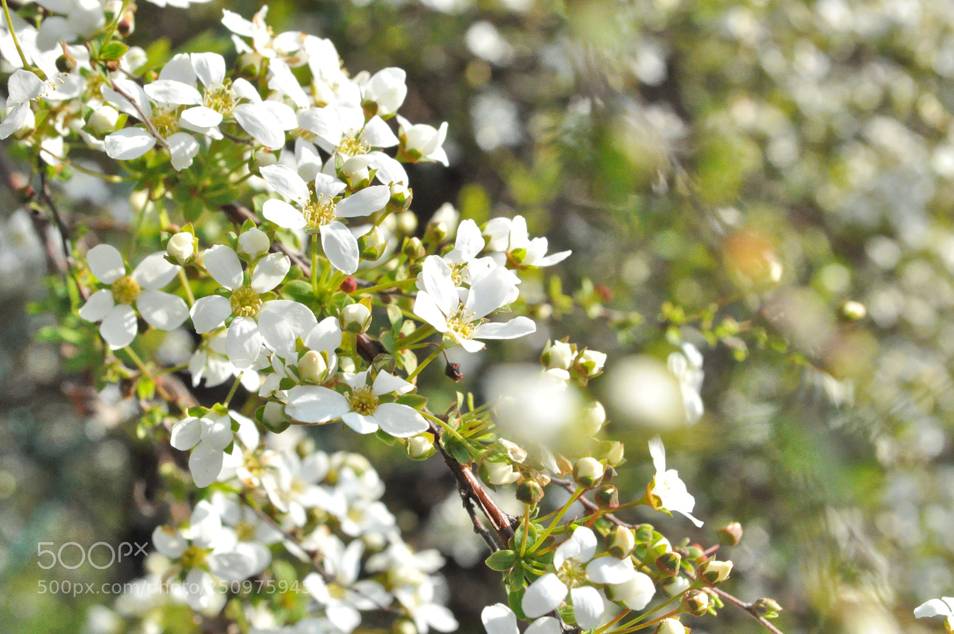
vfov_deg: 16.5
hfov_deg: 24.6
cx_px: 477
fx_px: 2184
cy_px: 317
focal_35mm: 82
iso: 3200
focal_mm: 55
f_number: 16
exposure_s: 1/1000
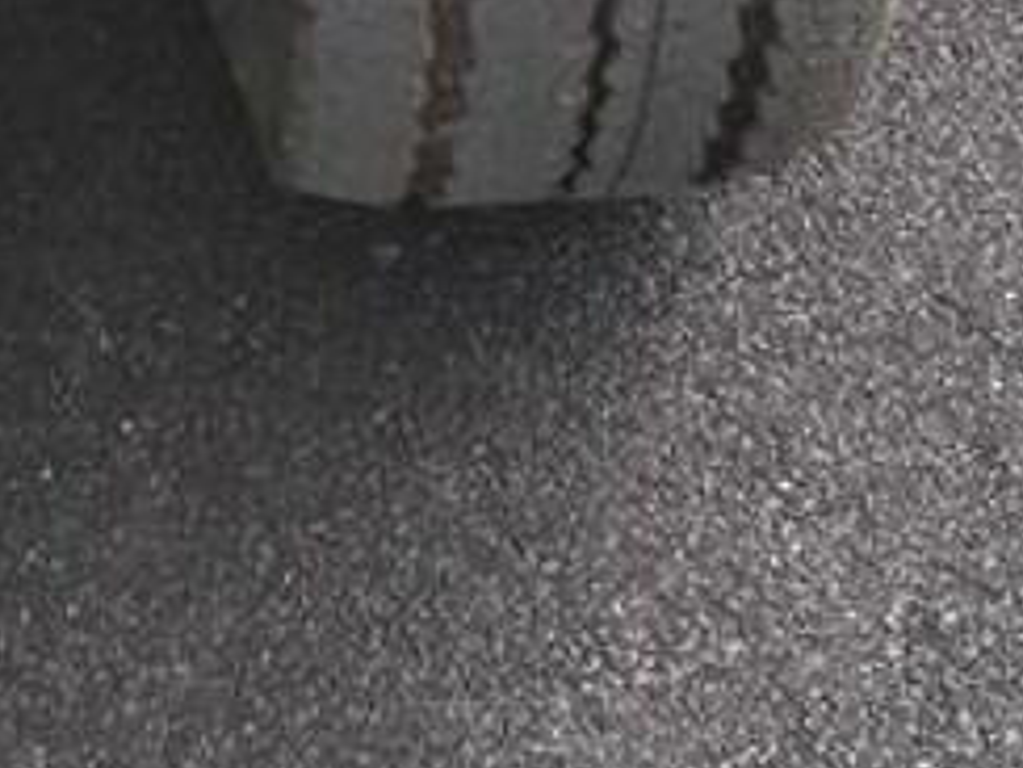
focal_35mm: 142
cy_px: -904
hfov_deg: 13.9
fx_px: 4196
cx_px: 402
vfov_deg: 9.6
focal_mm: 4.75
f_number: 1.8
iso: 100
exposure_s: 1/271
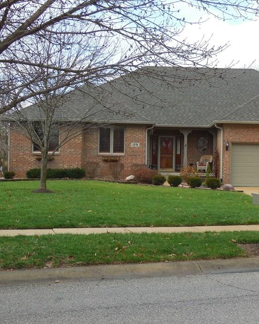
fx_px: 556
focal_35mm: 58
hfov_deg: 25.9
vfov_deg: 32.5
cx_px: 199
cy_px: 161
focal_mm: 7.1
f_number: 3.6
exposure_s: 1/320
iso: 125
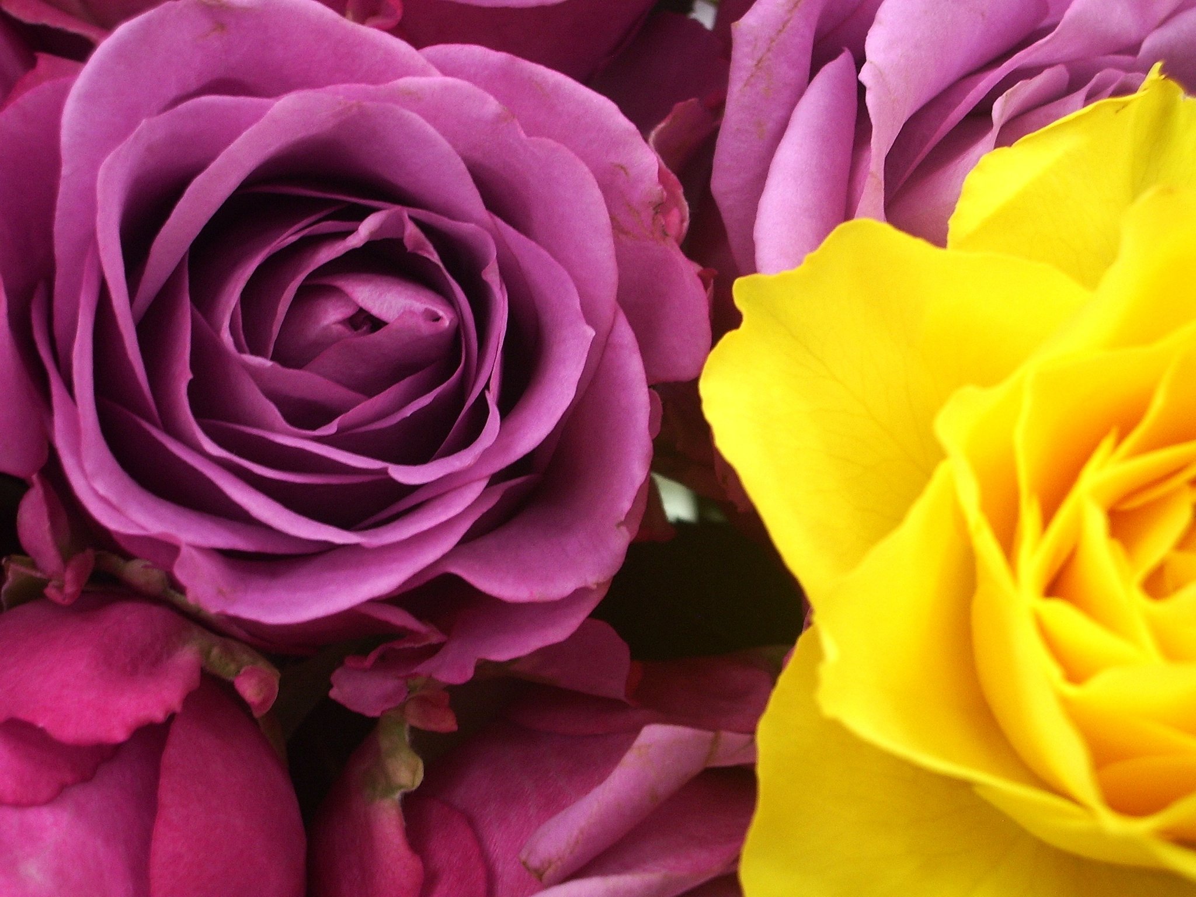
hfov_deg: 31.2
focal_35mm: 62
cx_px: 598
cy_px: 448
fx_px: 2142
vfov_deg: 23.7
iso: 100
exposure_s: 1/20
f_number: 3.5
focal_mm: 10.2
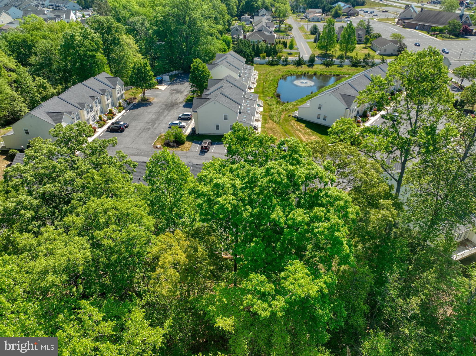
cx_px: 238
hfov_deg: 71.6
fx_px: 330
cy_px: 178
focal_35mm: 24
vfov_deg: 56.8
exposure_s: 1/50
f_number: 2.8
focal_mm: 12.29
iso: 100
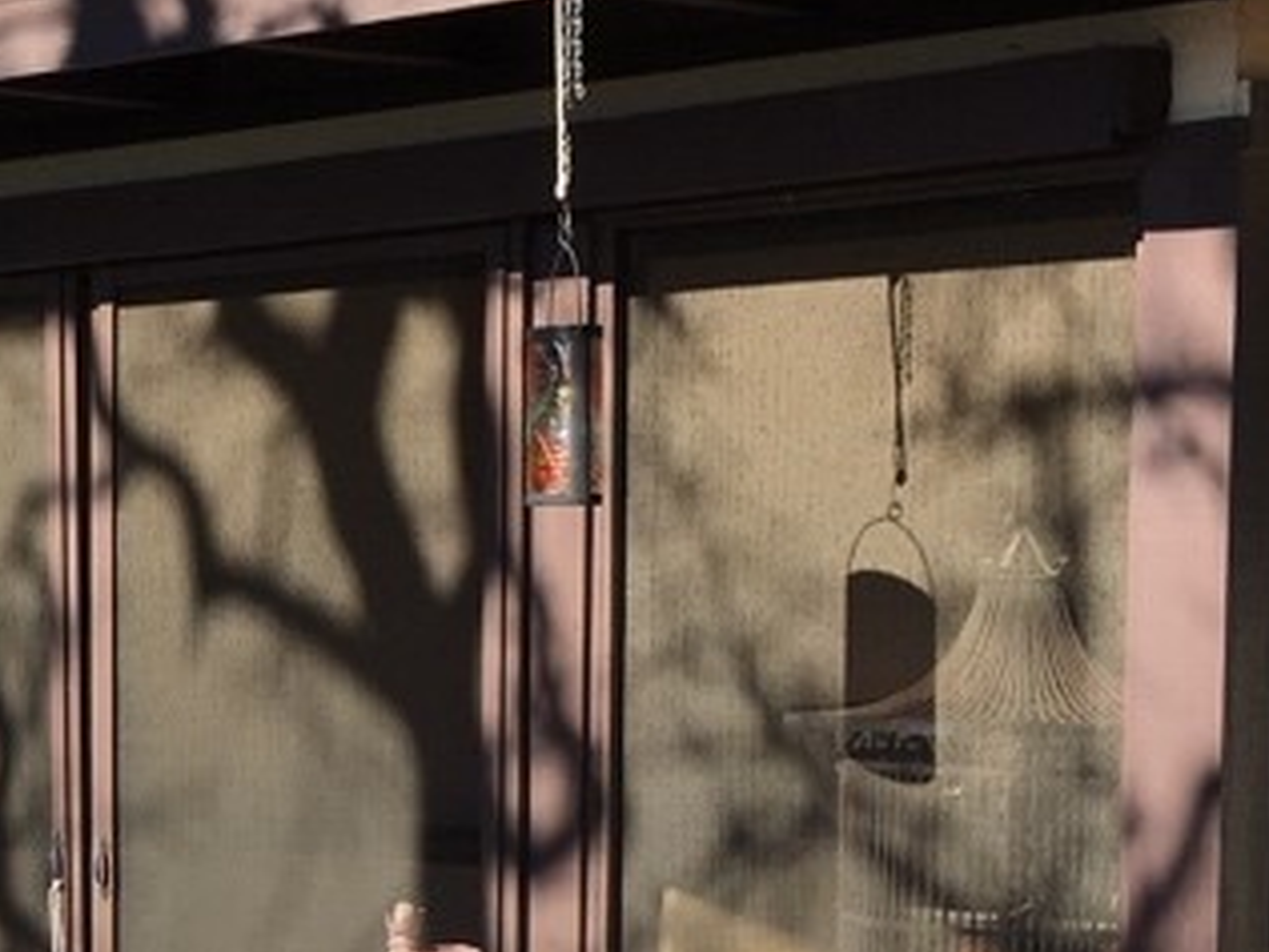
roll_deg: +2.2
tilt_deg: -8.5
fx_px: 3446
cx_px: -261
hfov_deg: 19.6
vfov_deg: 15.4
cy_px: 978
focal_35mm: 94
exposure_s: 1/950
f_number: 2.2
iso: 25
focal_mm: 4.15
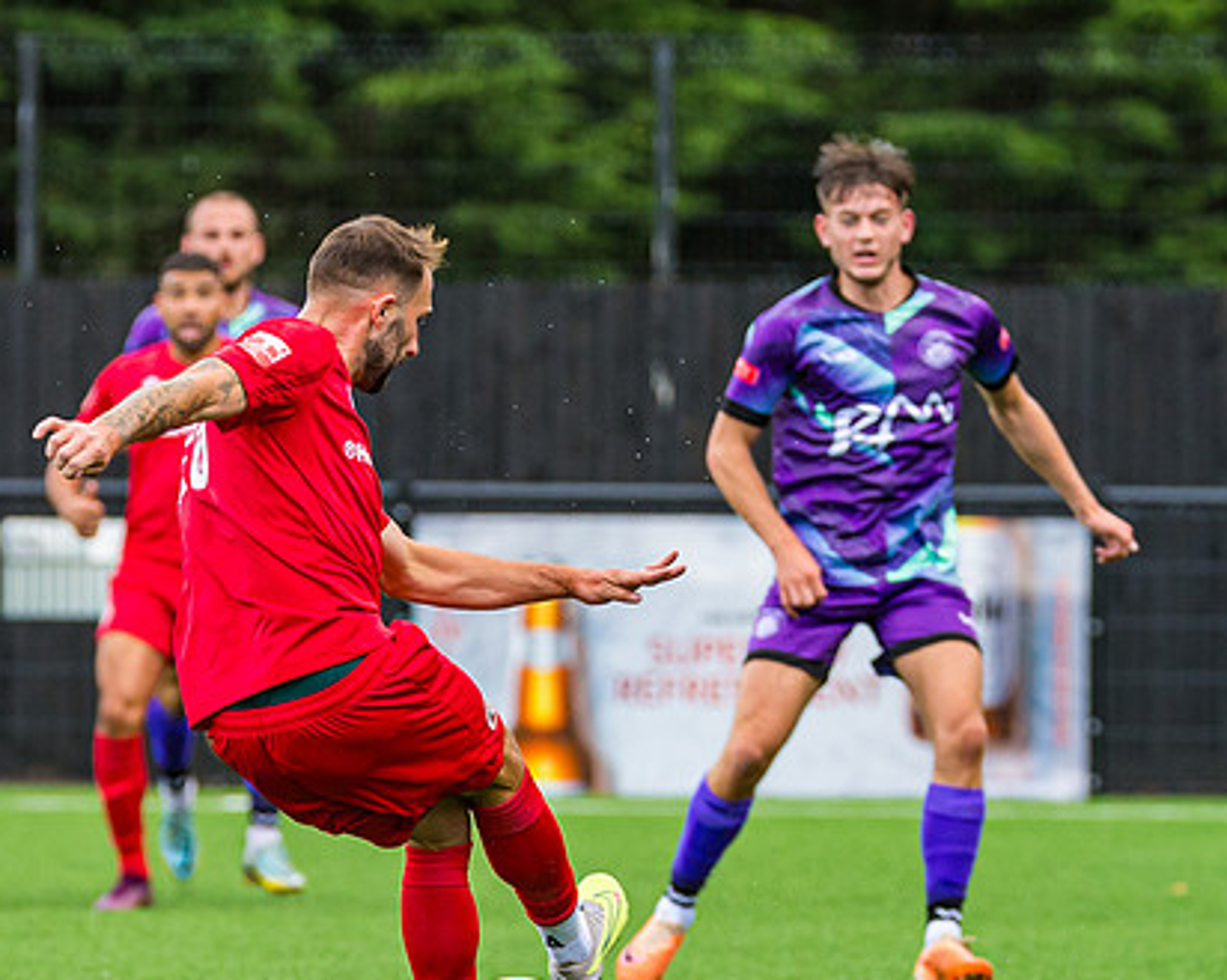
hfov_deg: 3.2
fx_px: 21991
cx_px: 298
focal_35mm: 606
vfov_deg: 2.6
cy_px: 618
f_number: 4
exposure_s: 1/1250
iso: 800
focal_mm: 220
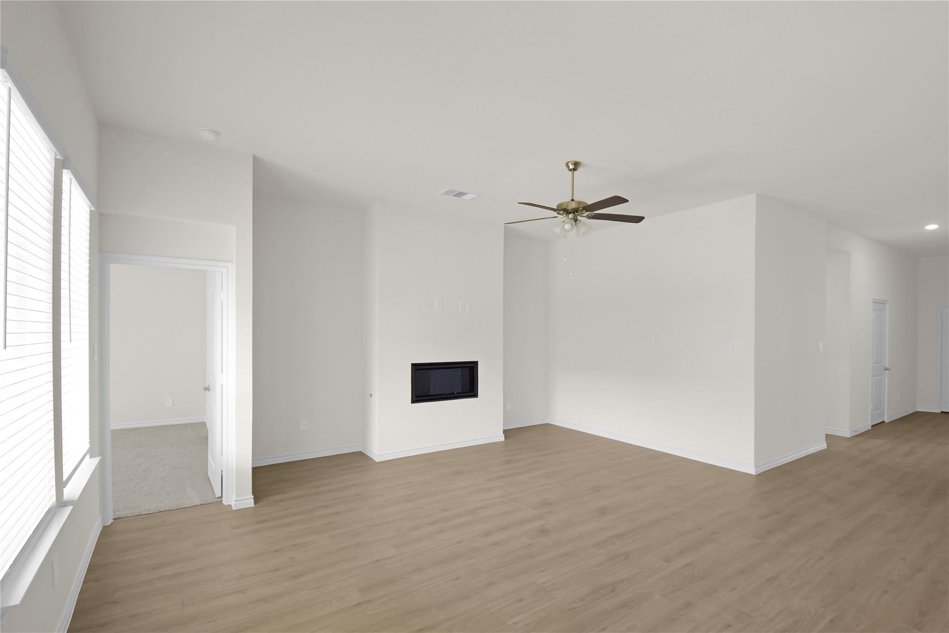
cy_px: 316
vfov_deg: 77.3
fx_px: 395
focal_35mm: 15
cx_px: 474
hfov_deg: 100.4
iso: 400
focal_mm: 10
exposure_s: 1/30
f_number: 4.5
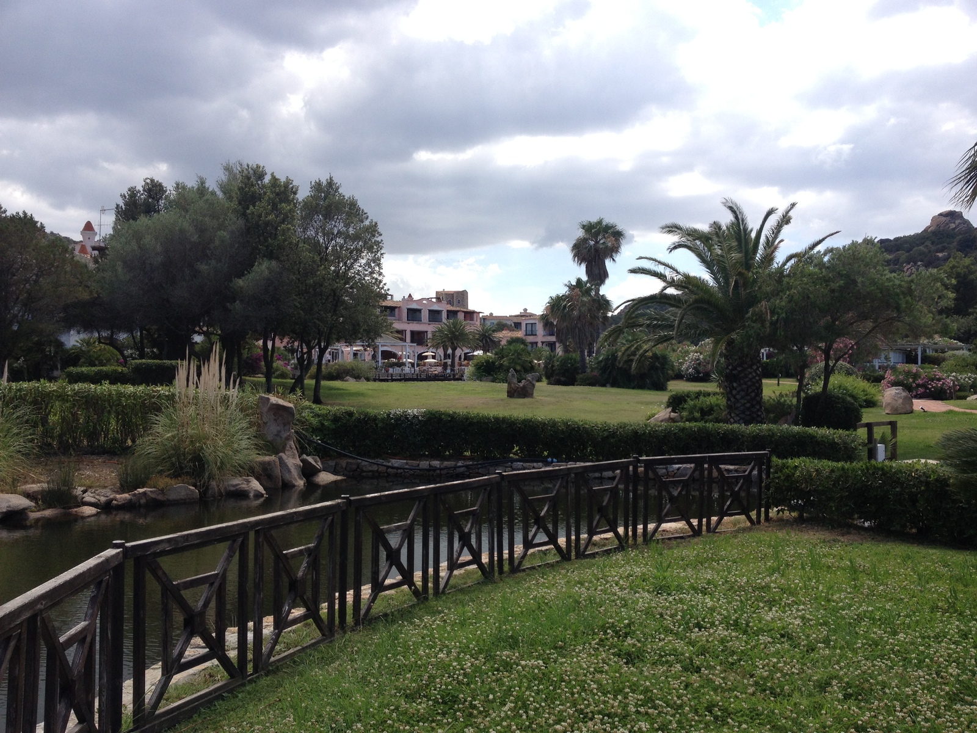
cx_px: 488
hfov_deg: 52.6
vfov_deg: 40.7
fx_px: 988
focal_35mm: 35
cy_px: 366
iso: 50
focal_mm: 4.28
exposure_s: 1/1082
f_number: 2.4
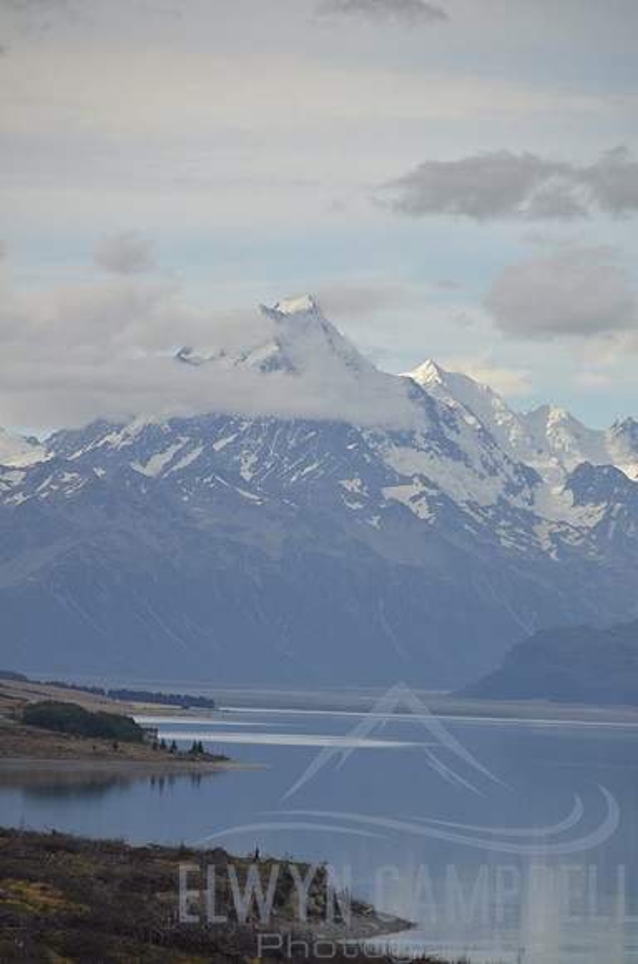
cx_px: 319
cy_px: 482
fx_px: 7011
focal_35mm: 262
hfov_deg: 5.2
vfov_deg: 7.9
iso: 280
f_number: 6.3
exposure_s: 1/500
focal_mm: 175
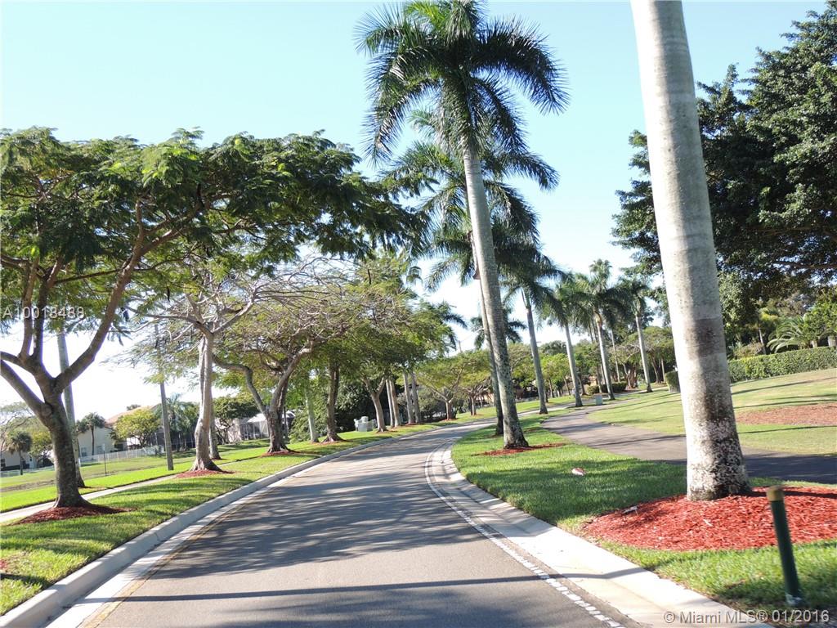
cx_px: 418
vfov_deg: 33.6
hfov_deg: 43.9
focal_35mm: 43
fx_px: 1040
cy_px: 314
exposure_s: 1/320
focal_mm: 7.6
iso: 100
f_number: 3.4
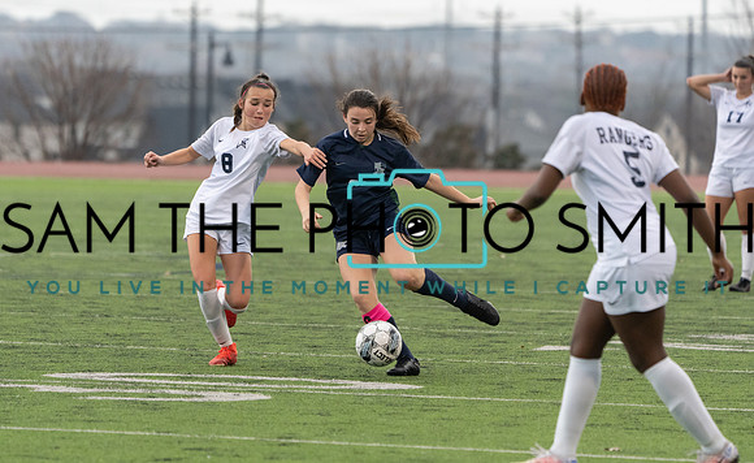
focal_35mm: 375
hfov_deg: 5.6
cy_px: 227
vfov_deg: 3.5
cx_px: 363
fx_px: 7673
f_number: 5.6
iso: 3200
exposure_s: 1/1250
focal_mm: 306
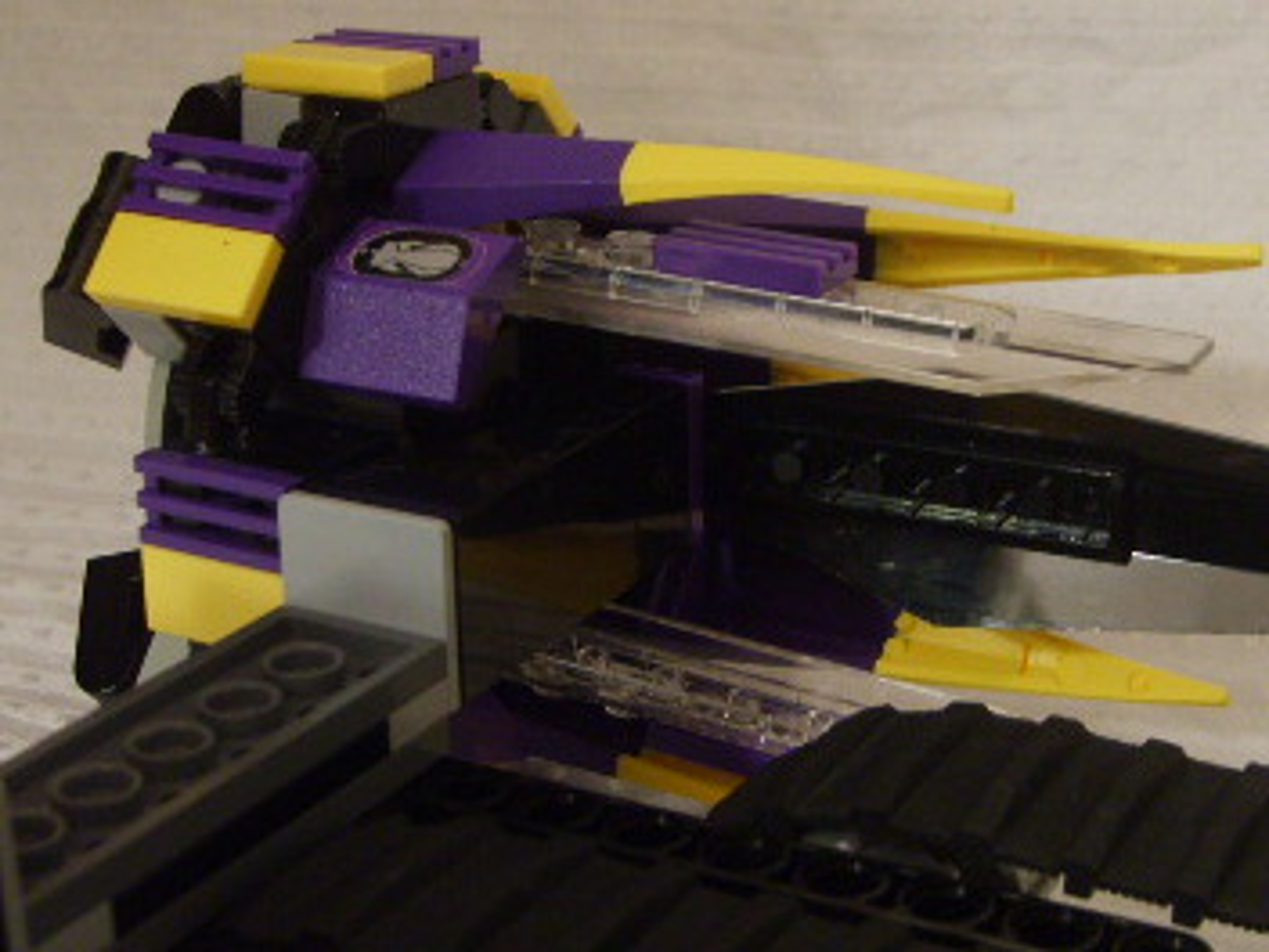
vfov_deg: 40.7
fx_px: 1283
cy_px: 476
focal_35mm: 35
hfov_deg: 52.6
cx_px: 634
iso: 140
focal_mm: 5.8
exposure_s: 1/4
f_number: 2.8
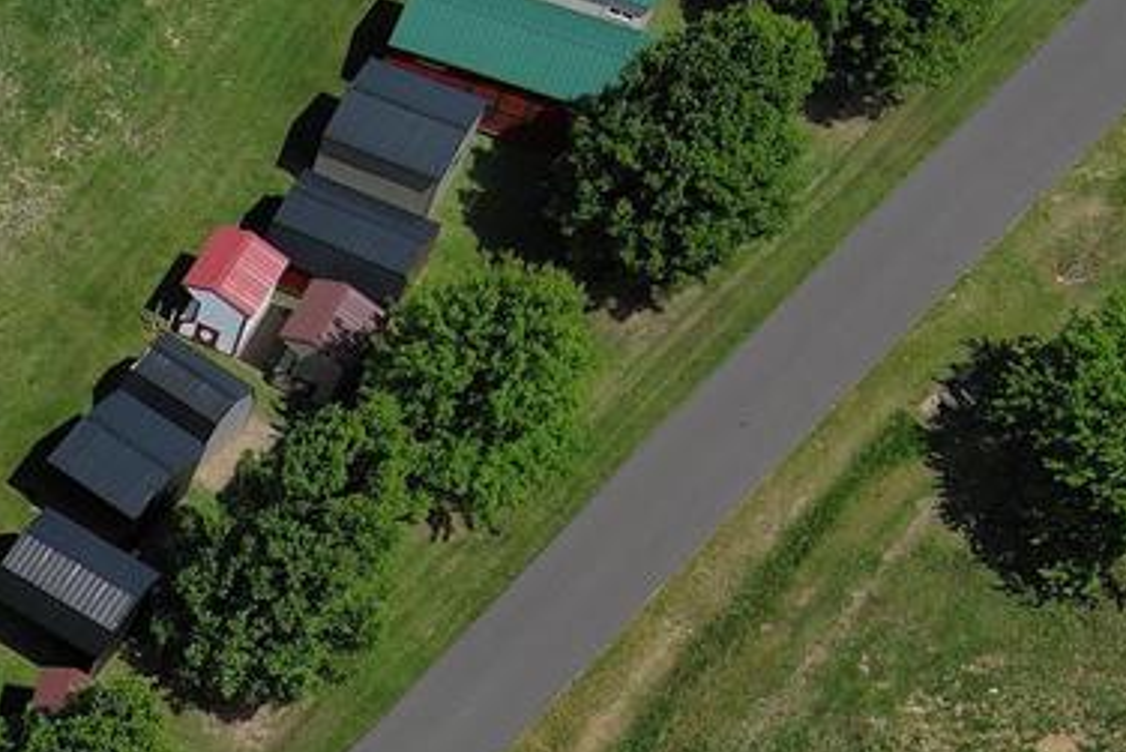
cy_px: 1195
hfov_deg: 15.7
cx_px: -913
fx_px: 3473
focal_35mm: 111
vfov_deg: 11.7
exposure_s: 1/2283
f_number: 2.8
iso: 100
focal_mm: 10.57
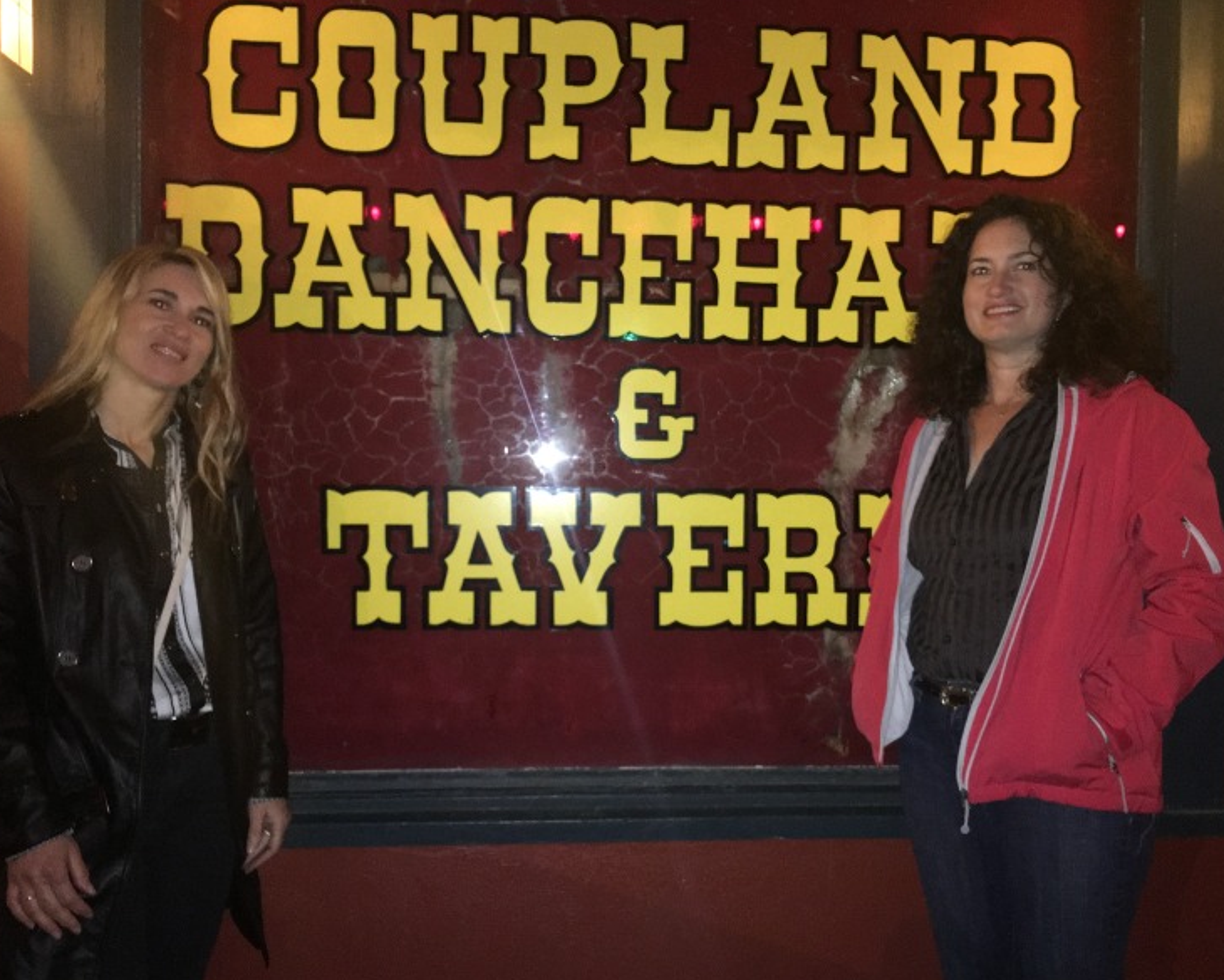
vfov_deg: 47.1
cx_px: 646
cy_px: 498
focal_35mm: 31
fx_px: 1123
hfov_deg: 57.1
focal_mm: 4.15
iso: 250
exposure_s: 1/16
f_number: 2.2
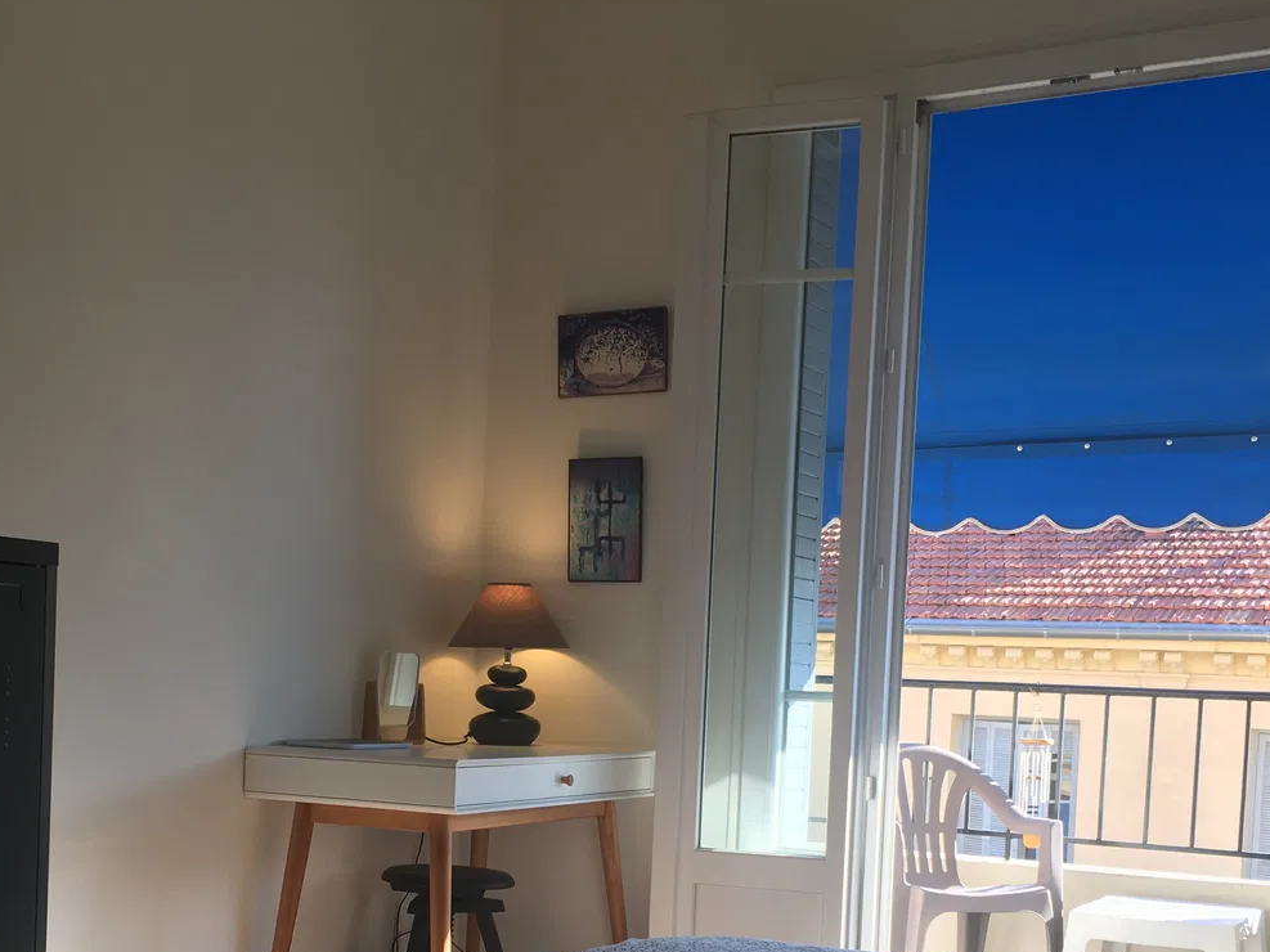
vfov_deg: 30.2
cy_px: 755
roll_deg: -1.8
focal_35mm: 47
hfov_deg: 40.3
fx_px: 1724
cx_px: 539
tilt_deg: -3.4
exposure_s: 1/120
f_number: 2.2
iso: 25
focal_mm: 4.15
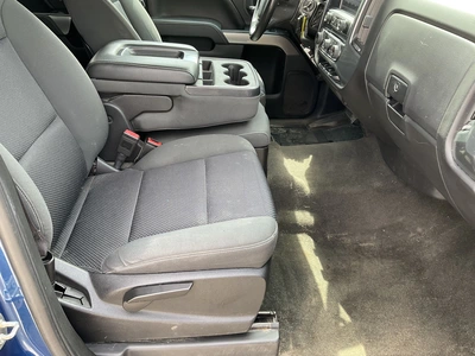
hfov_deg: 61.7
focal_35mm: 29
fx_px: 398
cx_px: 238
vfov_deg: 48.2
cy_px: 178
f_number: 1.8
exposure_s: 1/122
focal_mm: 3
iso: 40
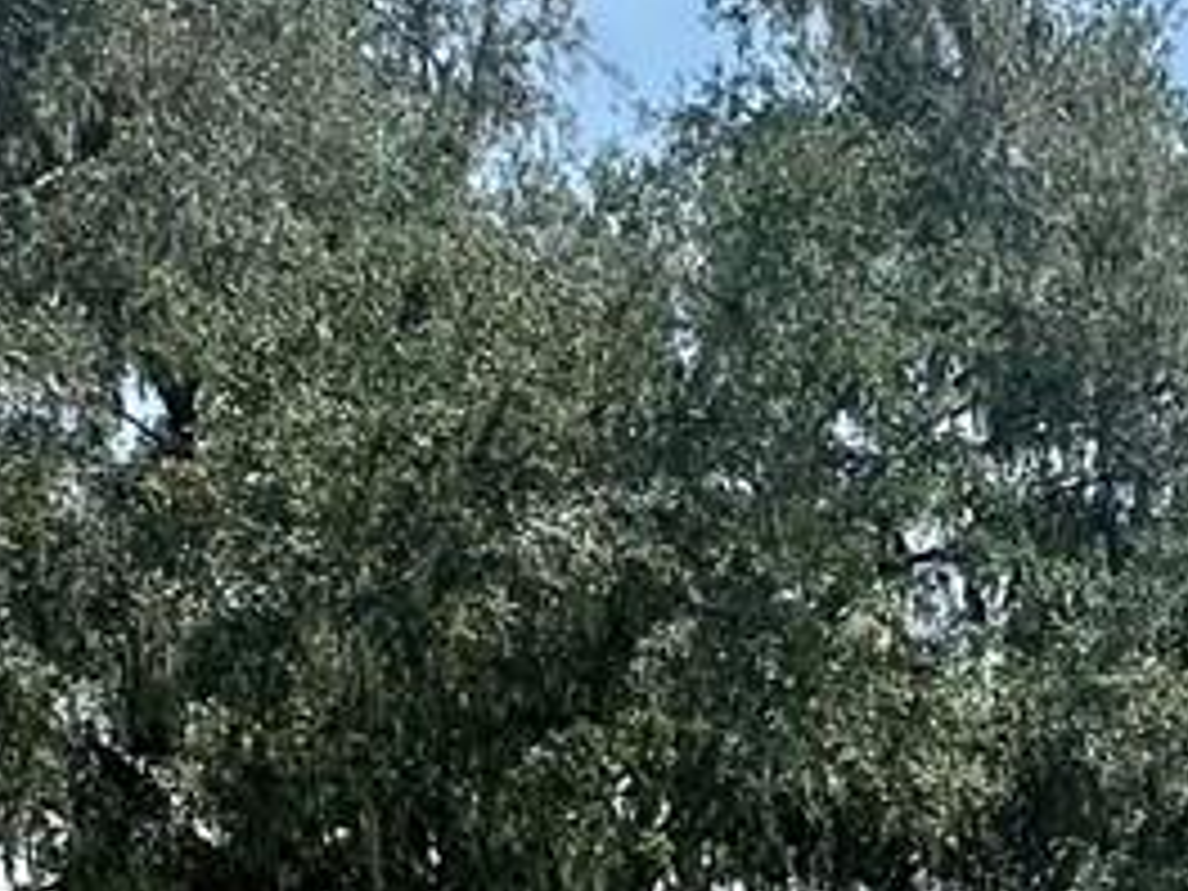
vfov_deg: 15.6
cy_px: 1449
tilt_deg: -0.9
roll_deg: -0.2
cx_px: 1220
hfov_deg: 22.1
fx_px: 2917
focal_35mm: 85
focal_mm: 2.22
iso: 40
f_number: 2.2
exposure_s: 1/1006
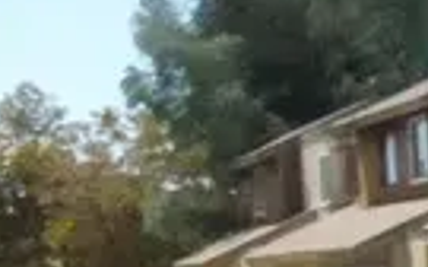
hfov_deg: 9.0
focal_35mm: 161
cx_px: -1040
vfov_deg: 8.1
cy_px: 245
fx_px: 1876
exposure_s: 1/2000
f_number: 8
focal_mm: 3.58
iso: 1600
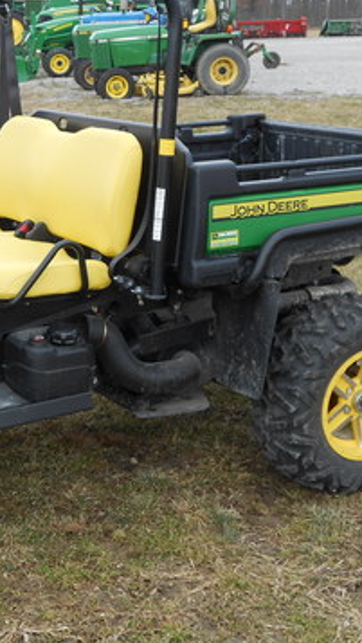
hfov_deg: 16.3
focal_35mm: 73
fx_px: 1245
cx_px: 27
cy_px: 294
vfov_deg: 28.9
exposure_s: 1/40
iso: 80
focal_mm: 7.8
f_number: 4.5
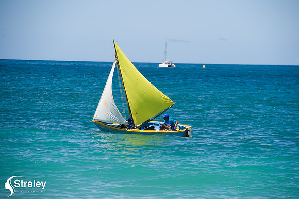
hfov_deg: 10.3
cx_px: 150
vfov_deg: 6.9
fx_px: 1660
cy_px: 100
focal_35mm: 200
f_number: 8
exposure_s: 1/500
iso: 100
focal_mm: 200
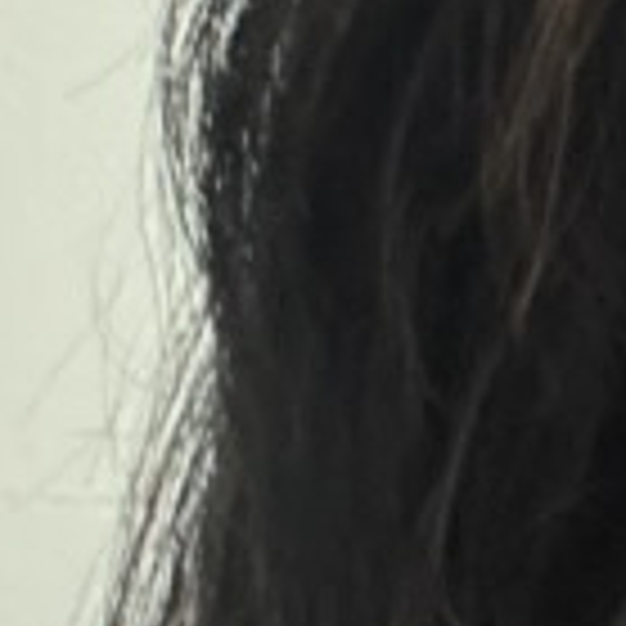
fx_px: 3990
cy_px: 189
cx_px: 1612
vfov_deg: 9.0
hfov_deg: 8.1
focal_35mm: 195
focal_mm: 2.69
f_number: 1.9
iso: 400
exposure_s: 1/30
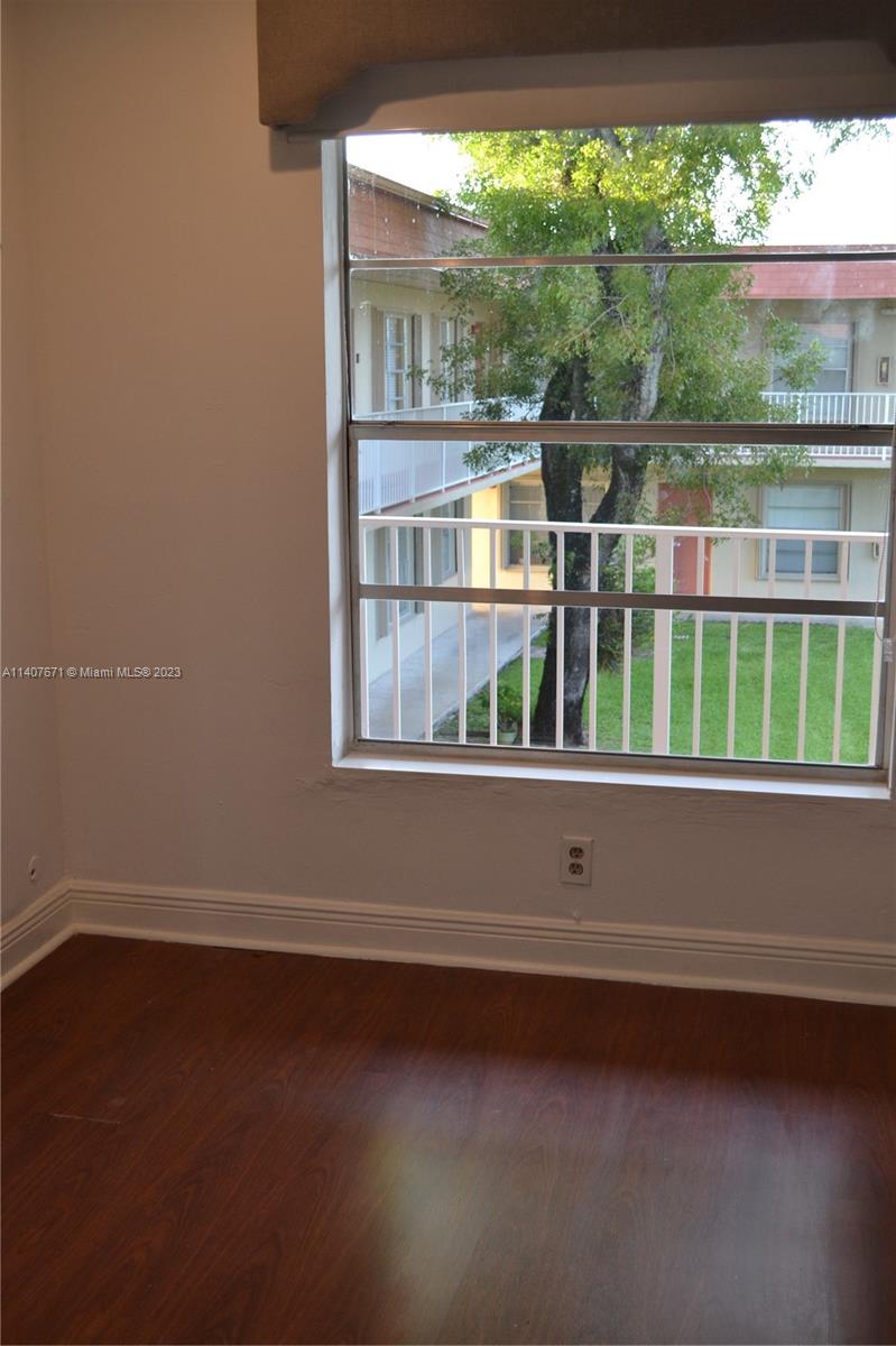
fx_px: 1457
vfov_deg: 49.6
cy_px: 673
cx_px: 448
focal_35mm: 39
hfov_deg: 34.2
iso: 400
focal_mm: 26
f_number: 4.5
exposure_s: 1/80
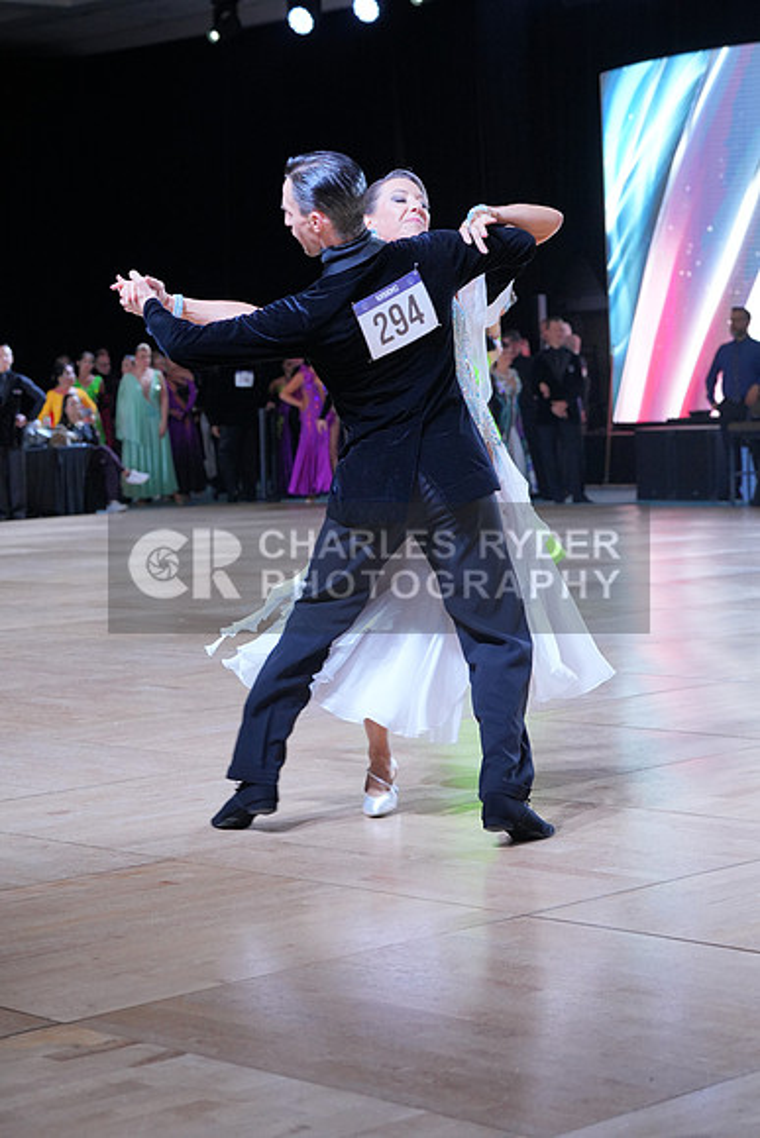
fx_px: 2532
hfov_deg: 17.1
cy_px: 569
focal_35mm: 80
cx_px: 380
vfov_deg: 25.4
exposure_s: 1/400
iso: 2000
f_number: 5.6
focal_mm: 80
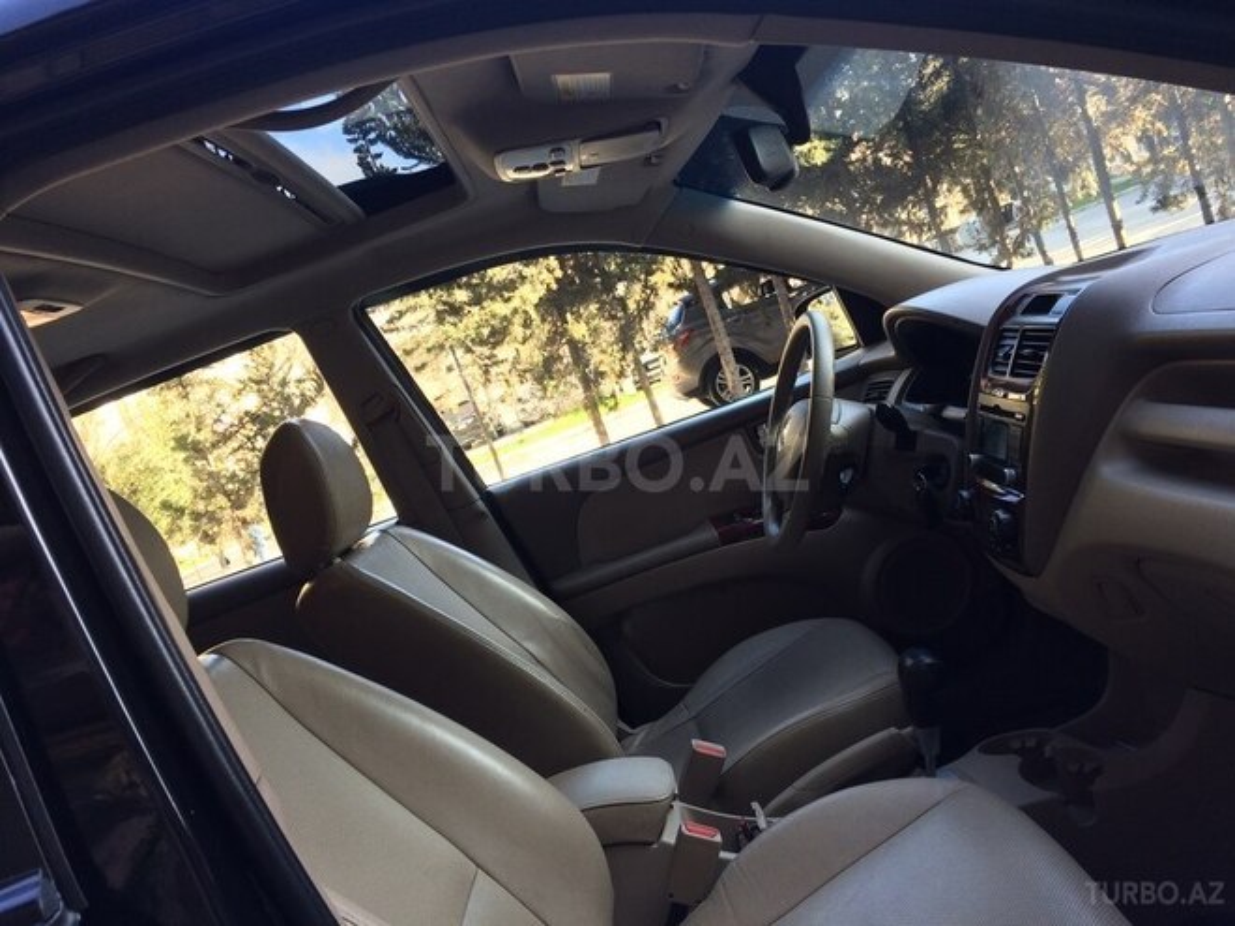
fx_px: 1035
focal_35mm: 29
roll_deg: +21.4
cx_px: 618
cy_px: 463
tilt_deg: -6.2
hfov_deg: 61.7
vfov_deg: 48.2
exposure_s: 1/100
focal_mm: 4.15
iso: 64
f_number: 2.2
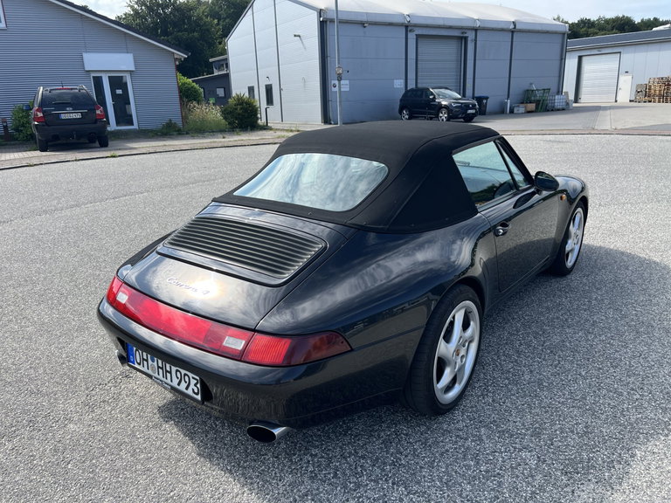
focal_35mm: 26
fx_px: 504
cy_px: 252
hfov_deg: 67.3
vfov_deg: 53.1
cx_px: 336
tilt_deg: -16.3
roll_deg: +2.1
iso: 50
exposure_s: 1/1497
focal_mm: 5.1
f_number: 1.6
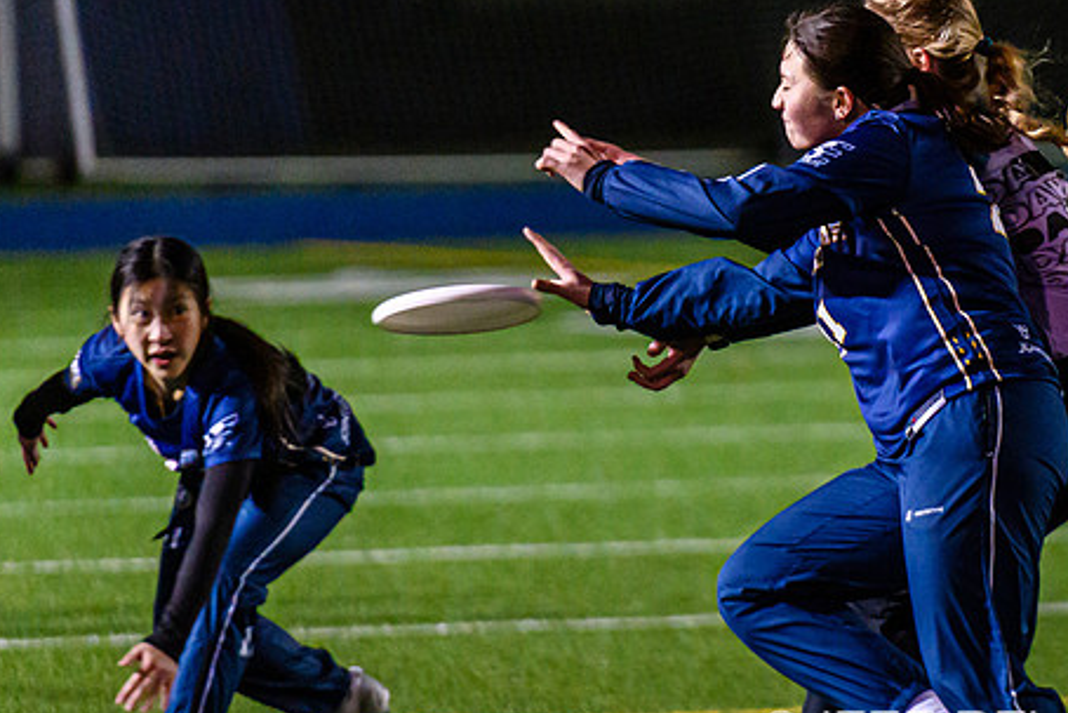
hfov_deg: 3.6
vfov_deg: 2.4
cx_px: 954
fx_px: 17122
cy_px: 141
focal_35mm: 577
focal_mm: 200
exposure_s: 1/800
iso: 4000
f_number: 2.8
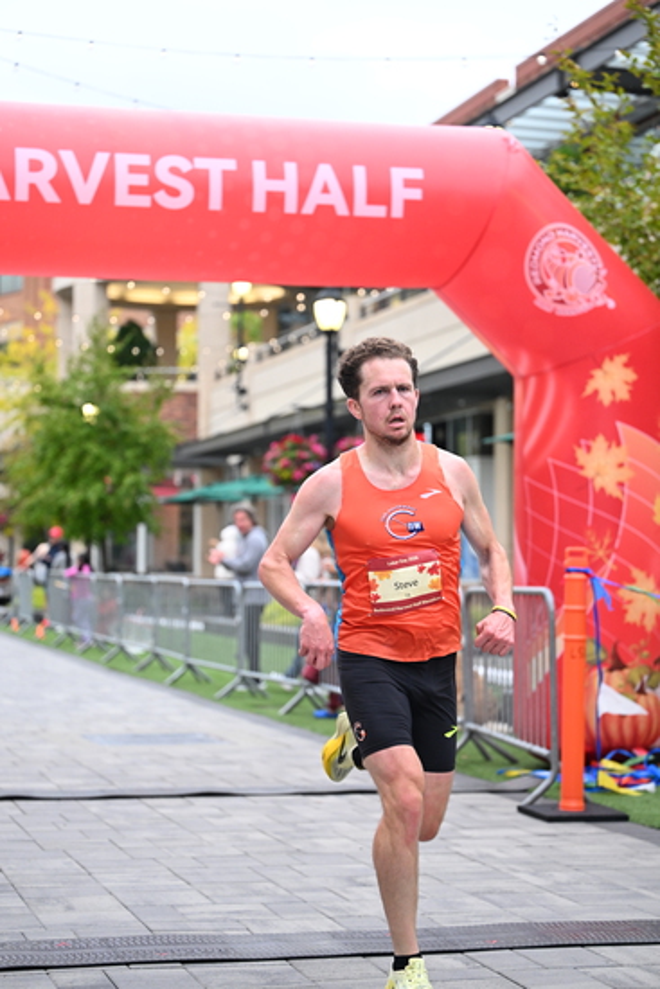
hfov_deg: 19.5
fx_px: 1924
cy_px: 494
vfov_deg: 28.8
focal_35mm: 70
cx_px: 330
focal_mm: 70
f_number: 2.8
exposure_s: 1/800
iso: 1600
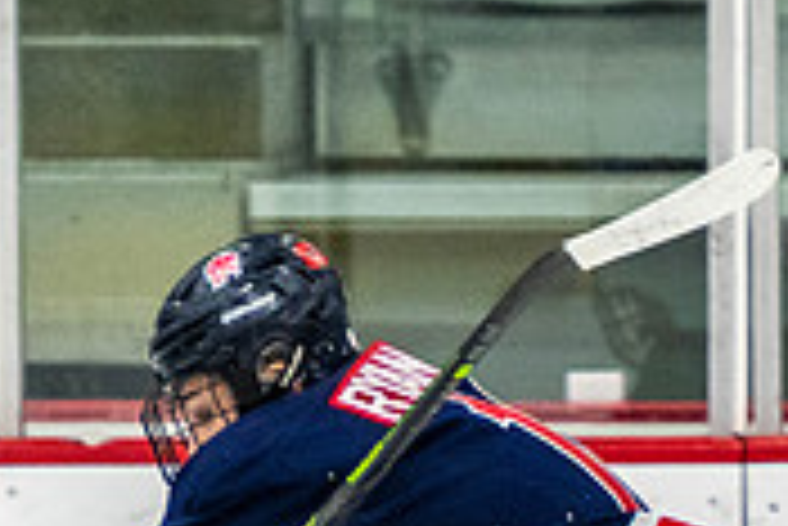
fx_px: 25368
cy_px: 867
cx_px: 795
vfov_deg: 1.2
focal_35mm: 1158
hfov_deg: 1.8
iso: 2200
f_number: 2.8
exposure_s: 1/640
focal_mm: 180
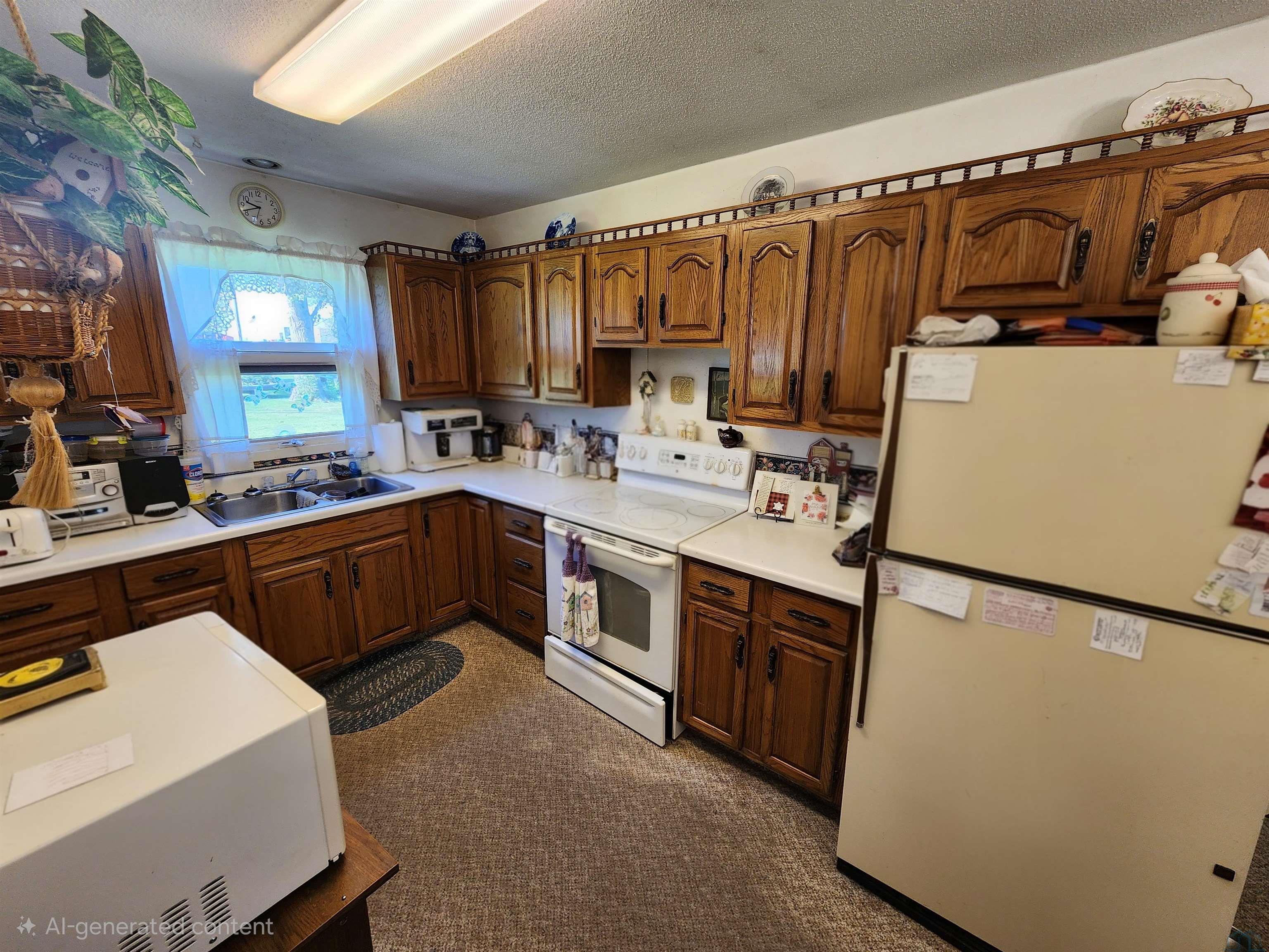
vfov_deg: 89.9
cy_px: 476
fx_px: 477
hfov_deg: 106.2
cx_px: 634
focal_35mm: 13
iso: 100
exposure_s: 1/60.2
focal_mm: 2.2
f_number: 2.2
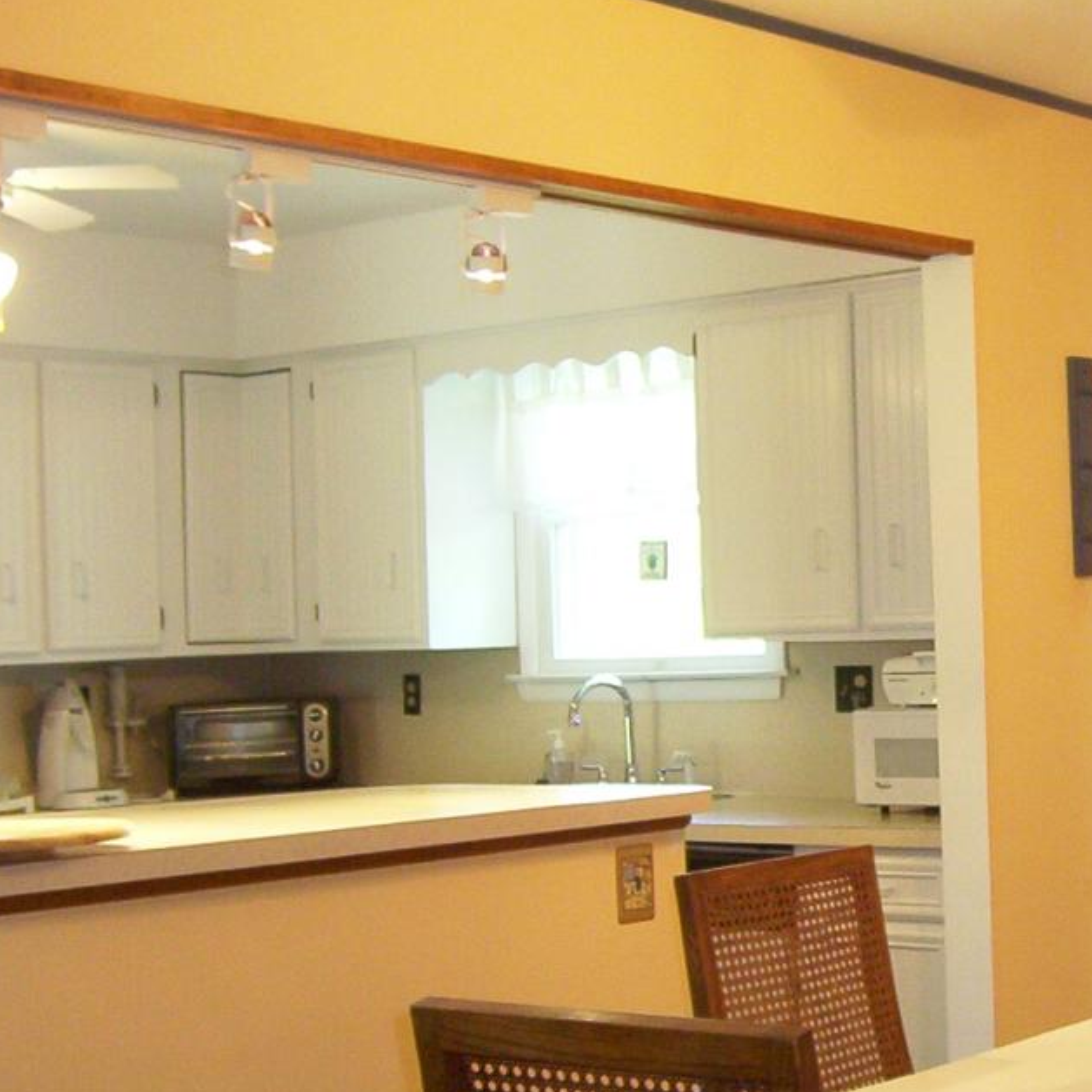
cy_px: 635
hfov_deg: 25.2
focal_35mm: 65
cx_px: 1097
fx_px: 2320
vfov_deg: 26.5
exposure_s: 1/30
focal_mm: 5.54
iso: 140
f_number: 2.76
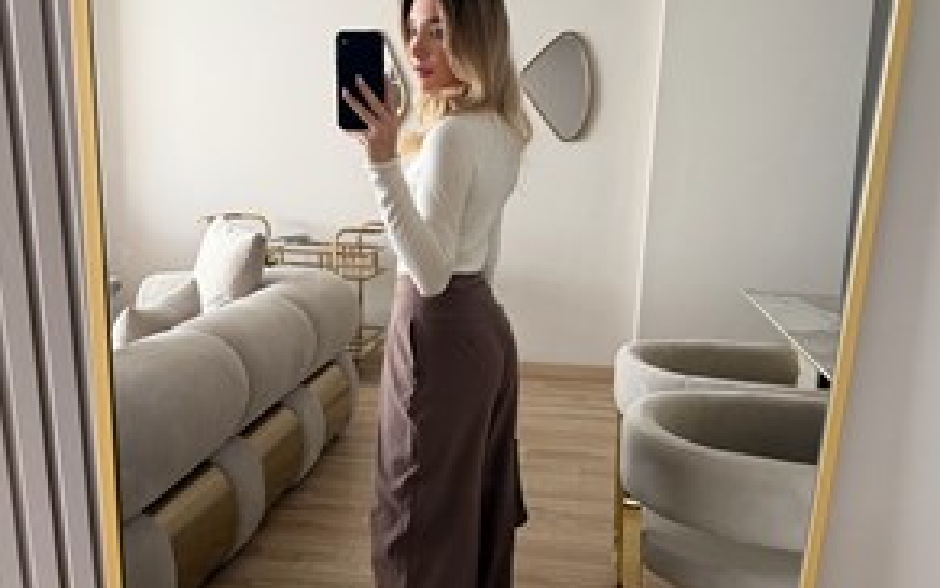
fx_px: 897
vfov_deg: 36.3
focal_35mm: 35
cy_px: 310
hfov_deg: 55.3
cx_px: 472
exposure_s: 1/107
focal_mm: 6.76
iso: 200
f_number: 1.78
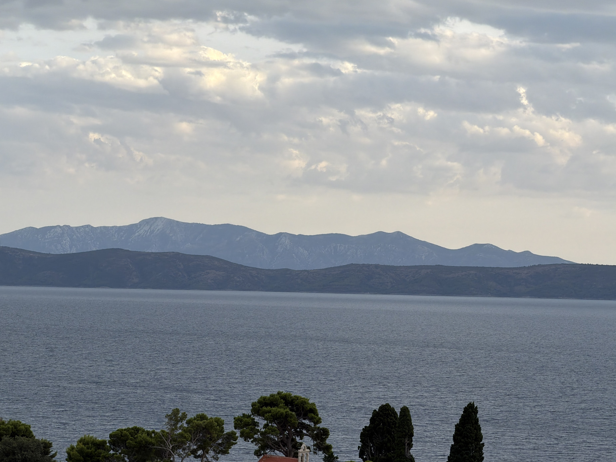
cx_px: 285
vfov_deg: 13.6
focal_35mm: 109
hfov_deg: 18.0
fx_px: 1940
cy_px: 244
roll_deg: -0.8
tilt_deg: +1.3
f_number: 2.8
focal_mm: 16.89
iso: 50
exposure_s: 1/326
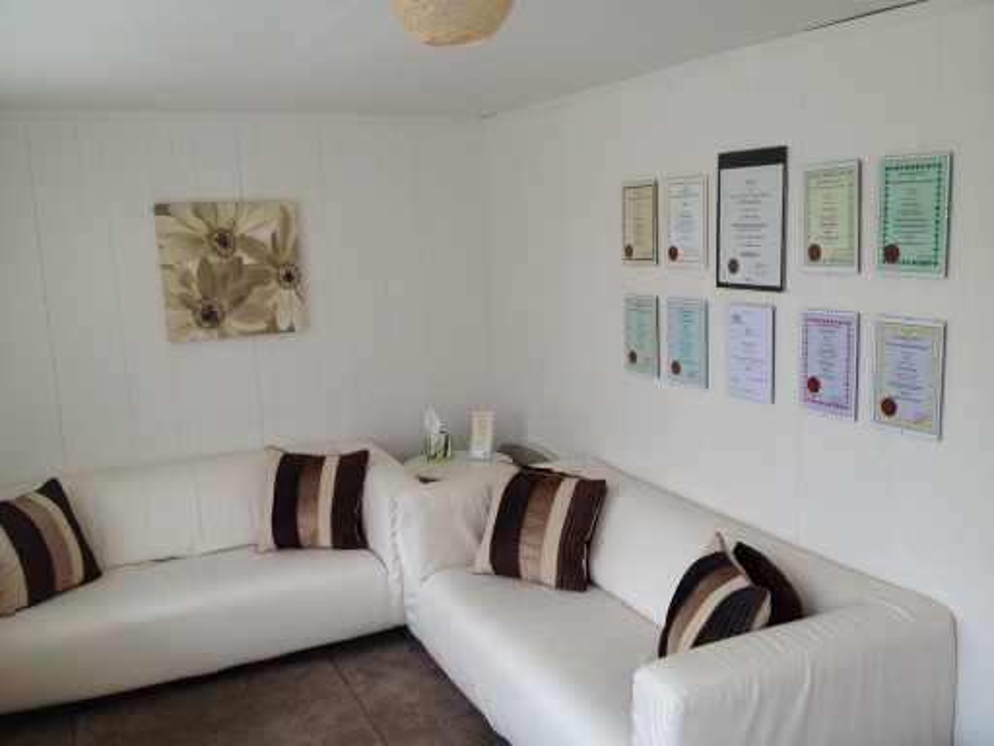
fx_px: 1005
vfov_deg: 40.7
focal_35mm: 35
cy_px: 373
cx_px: 497
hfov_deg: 52.6
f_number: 2.4
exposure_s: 1/120
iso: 80
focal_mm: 4.28
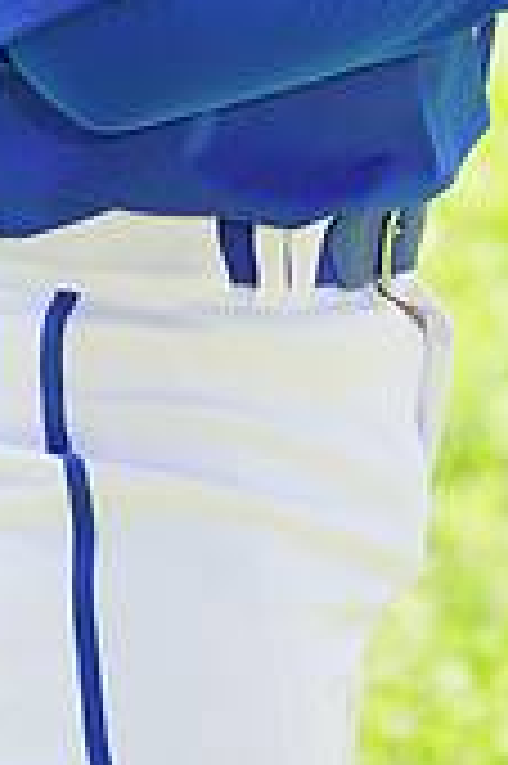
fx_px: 14506
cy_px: -468
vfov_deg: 3.0
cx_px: 279
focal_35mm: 684
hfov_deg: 2.0
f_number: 6.3
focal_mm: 200
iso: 200
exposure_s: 1/200
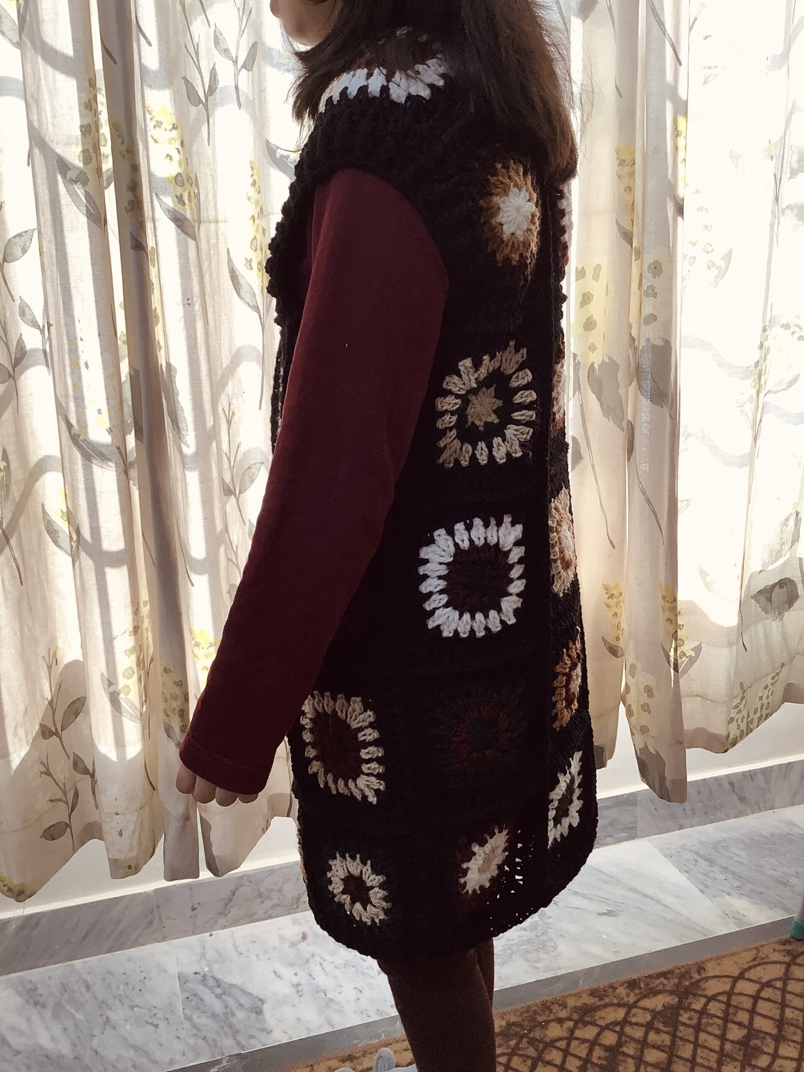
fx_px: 960
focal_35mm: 31
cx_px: 402
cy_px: 536
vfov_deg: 58.4
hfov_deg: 45.4
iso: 64
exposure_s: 1/60
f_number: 2.4
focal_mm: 3.3
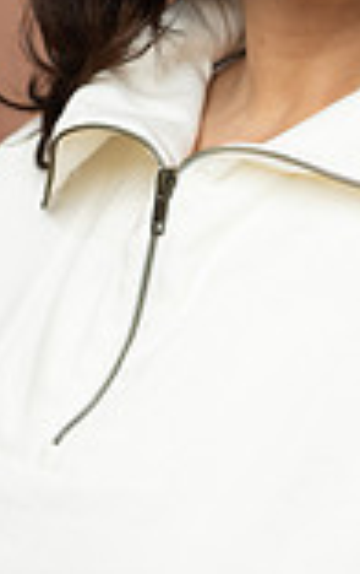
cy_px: 96
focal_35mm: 273
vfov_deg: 7.7
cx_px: 356
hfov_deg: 4.8
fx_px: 4270
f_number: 4
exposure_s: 1/160
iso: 320
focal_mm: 93
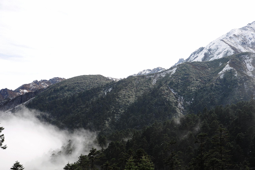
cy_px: 85
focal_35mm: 57
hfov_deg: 35.1
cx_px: 128
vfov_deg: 23.7
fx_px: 403
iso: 200
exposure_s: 1/400
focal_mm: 38
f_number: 6.3
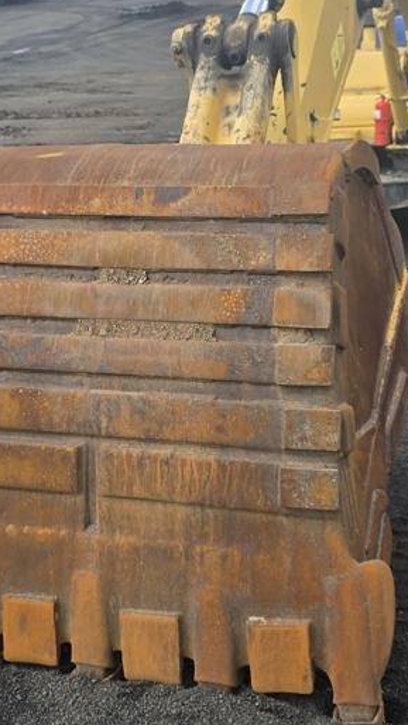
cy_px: 263
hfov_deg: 23.9
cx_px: 258
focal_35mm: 50
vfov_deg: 41.0
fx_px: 961
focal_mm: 6.3
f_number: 1.7
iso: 12
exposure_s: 1/398
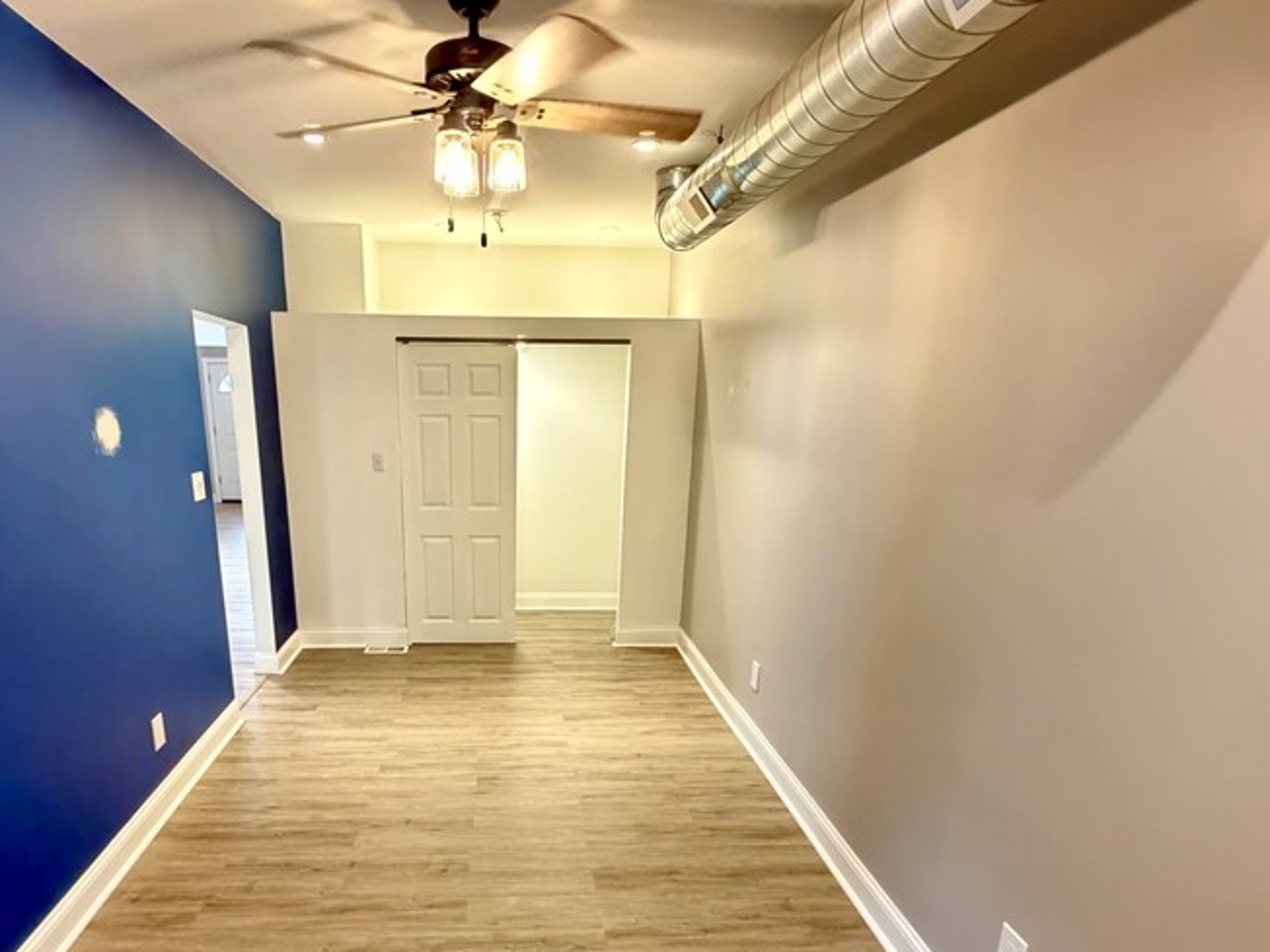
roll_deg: -0.2
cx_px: 534
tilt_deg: -17.8
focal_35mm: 22
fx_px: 807
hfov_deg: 75.8
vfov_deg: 59.5
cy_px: 644
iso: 1250
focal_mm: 2.22
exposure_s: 1/30
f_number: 2.2
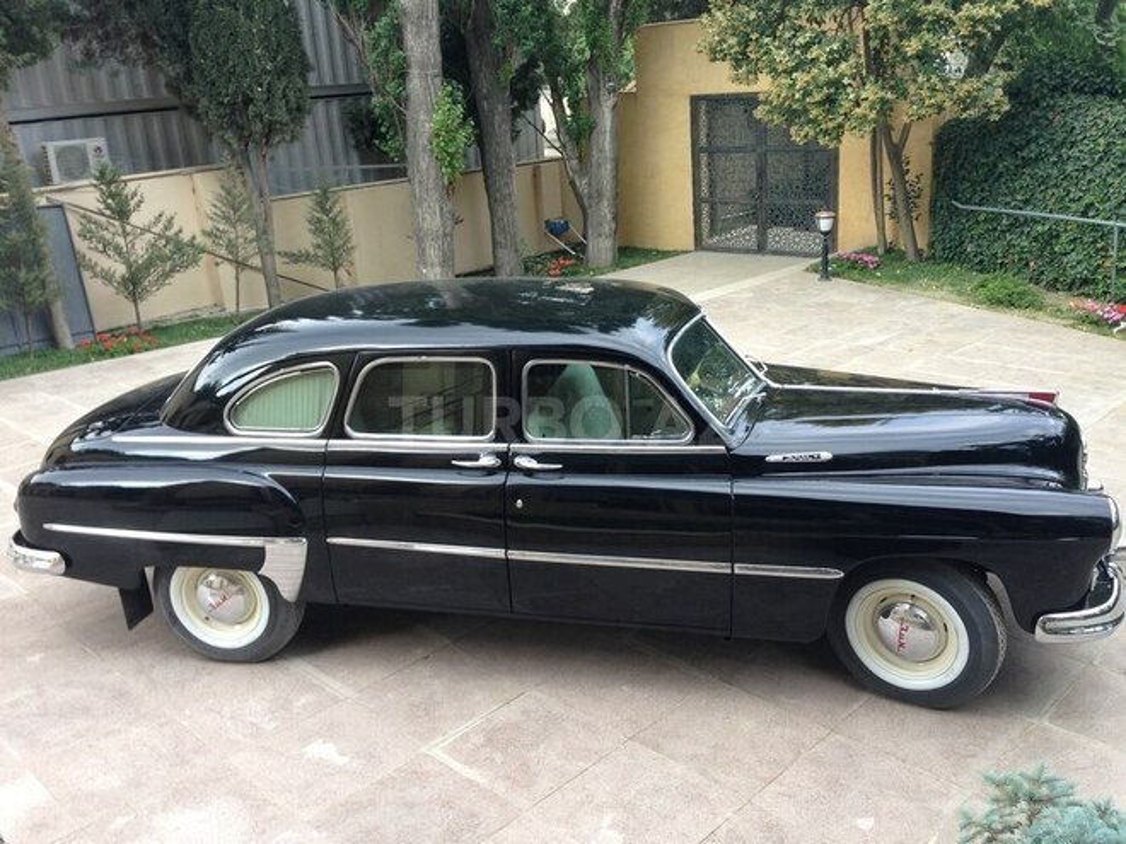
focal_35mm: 33
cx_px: 563
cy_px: 422
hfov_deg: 55.4
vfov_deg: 42.9
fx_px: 1073
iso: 50
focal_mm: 4.13
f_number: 2.4
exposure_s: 1/149
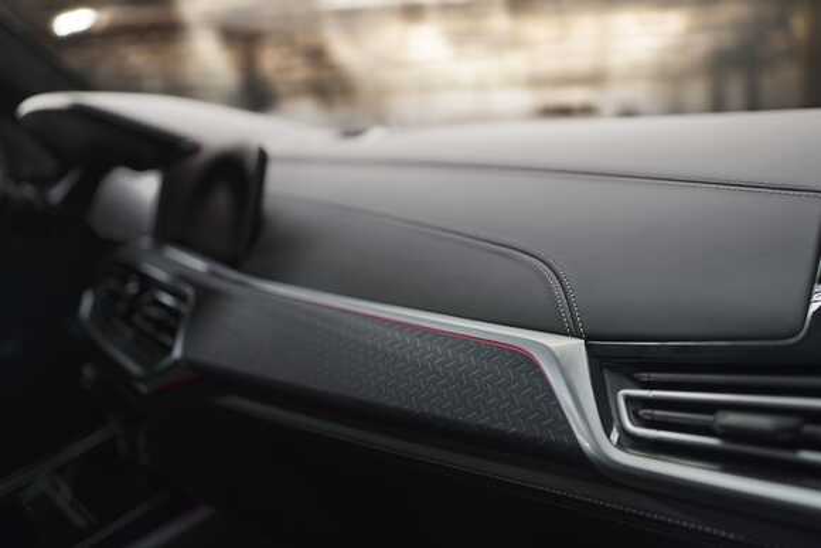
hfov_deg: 54.4
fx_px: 798
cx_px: 410
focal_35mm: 35
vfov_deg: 37.9
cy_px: 274
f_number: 2.5
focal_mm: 35
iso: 500
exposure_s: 1/200
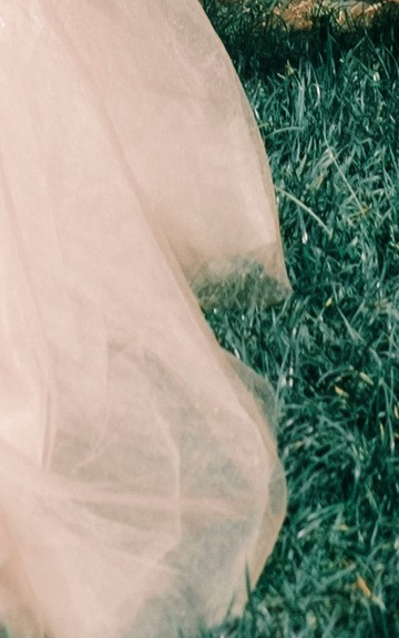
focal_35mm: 299
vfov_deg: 6.3
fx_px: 5202
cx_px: -81
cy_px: -1385
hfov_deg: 4.4
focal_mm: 29.2
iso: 640
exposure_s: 1/1000
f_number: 8
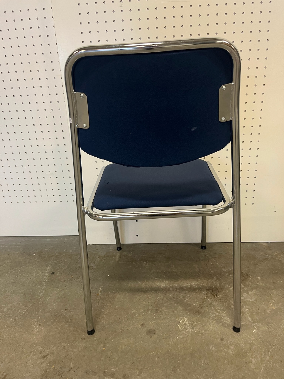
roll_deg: +3.2
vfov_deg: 67.3
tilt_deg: -23.0
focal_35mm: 26
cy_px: 190
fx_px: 284
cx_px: 142
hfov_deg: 53.1
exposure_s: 1/50
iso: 125
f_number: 1.6
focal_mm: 5.1
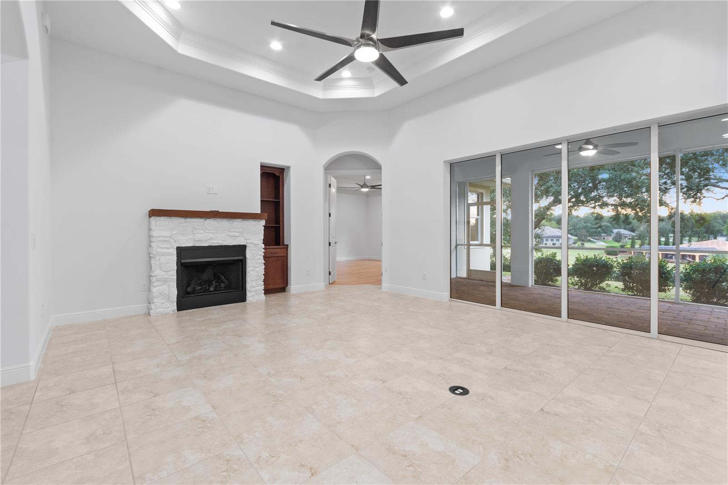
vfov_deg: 77.3
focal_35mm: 15
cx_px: 364
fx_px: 303
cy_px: 242
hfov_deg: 100.4
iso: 320
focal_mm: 10
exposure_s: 1/5
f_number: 7.1
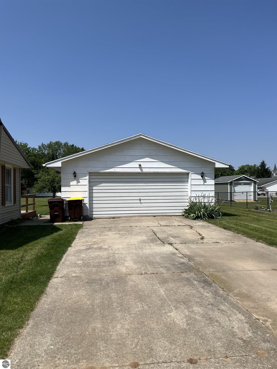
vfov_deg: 67.3
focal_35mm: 26
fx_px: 277
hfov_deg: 53.1
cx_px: 138
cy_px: 184
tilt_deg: +2.0
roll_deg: +1.4
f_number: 1.6
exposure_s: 1/6173
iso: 50
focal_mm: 5.1
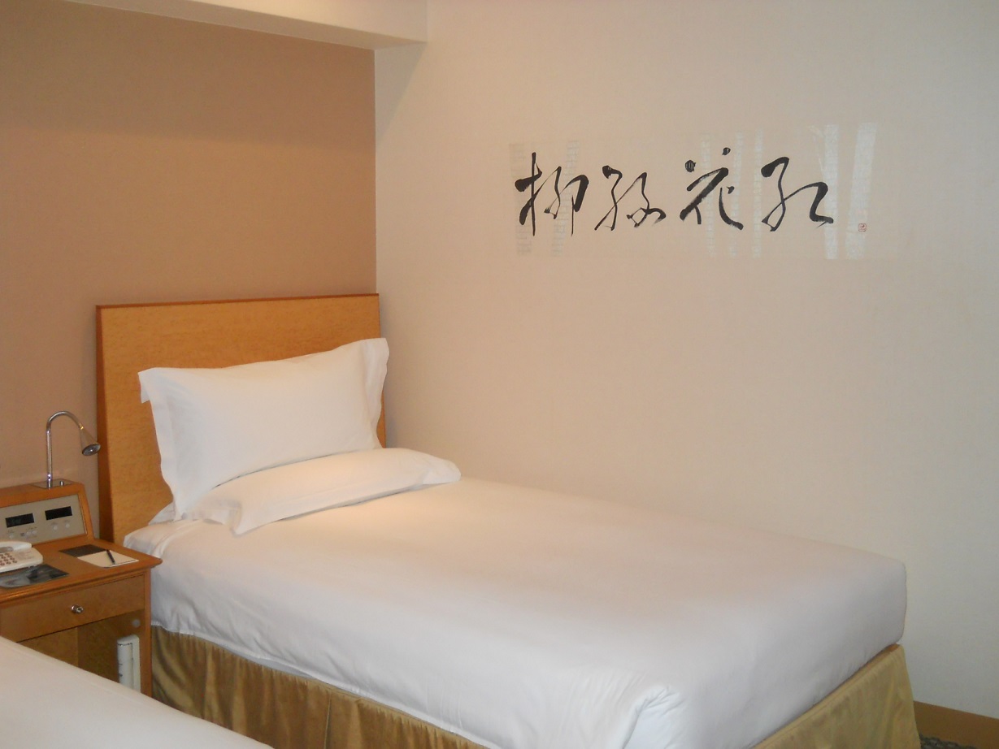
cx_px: 500
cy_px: 374
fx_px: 1183
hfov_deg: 45.8
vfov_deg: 35.1
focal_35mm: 41
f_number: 3.1
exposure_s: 1/30
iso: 250
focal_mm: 6.72
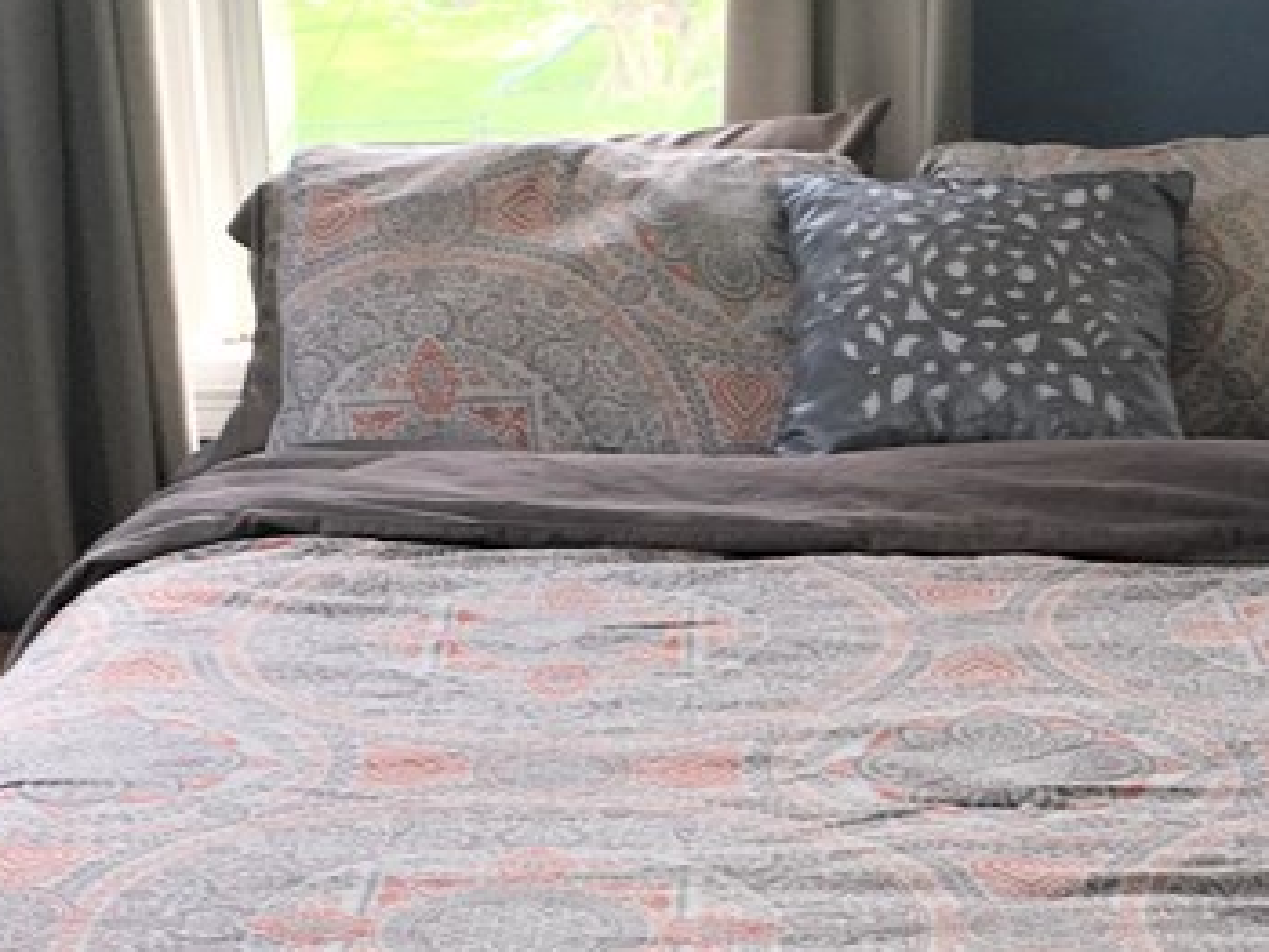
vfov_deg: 17.4
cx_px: 993
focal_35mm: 85
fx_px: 3117
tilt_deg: -14.6
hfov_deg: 22.7
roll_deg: +0.4
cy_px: 498
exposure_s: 1/120
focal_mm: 4.15
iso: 32
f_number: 2.2
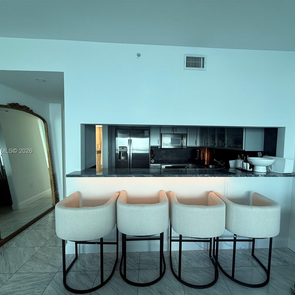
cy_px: 151
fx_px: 164
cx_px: 156
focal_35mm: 17
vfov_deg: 83.9
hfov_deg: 83.9
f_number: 2.2
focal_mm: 2.22
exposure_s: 1/99
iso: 80
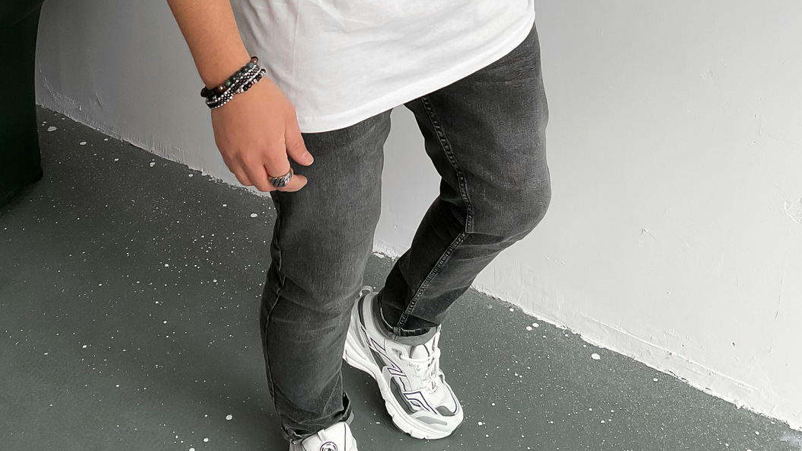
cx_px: 359
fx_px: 1021
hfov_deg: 42.8
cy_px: -2
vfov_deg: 23.8
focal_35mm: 48
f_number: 1.8
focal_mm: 3
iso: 64
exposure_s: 1/120
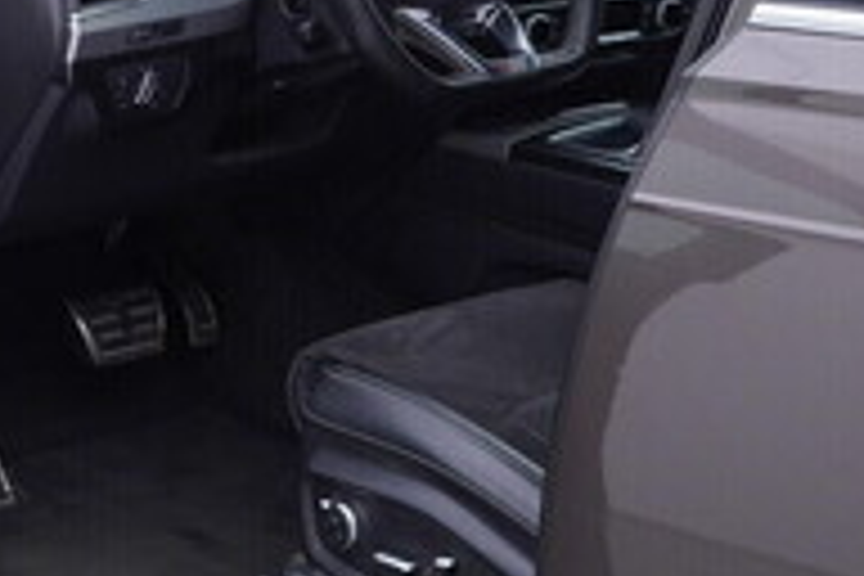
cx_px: -108
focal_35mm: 103
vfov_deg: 13.2
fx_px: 2472
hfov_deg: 19.0
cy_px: 106
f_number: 4
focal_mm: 24
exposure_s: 1/60
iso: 125
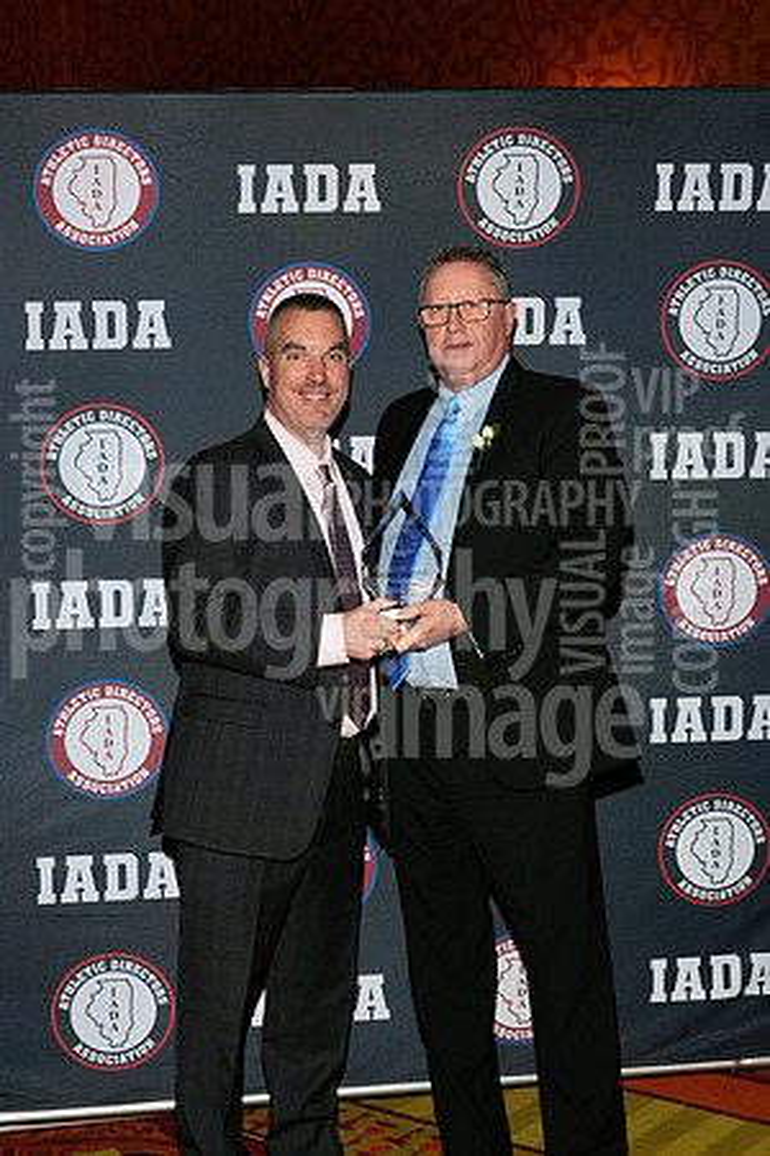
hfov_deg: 24.4
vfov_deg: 35.9
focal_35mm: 56
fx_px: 1780
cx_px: 385
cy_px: 578
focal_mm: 37
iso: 800
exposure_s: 1/125
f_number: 9
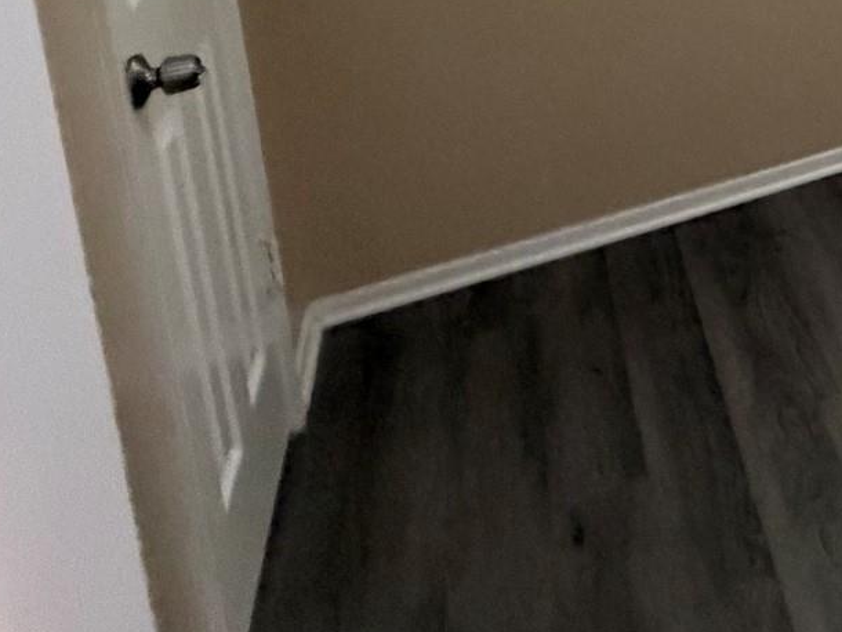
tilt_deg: -10.1
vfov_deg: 25.2
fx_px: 1144
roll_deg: +0.0
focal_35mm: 47
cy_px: -258
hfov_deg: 27.6
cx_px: 1266
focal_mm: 2.22
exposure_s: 1/60
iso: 500
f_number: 2.2
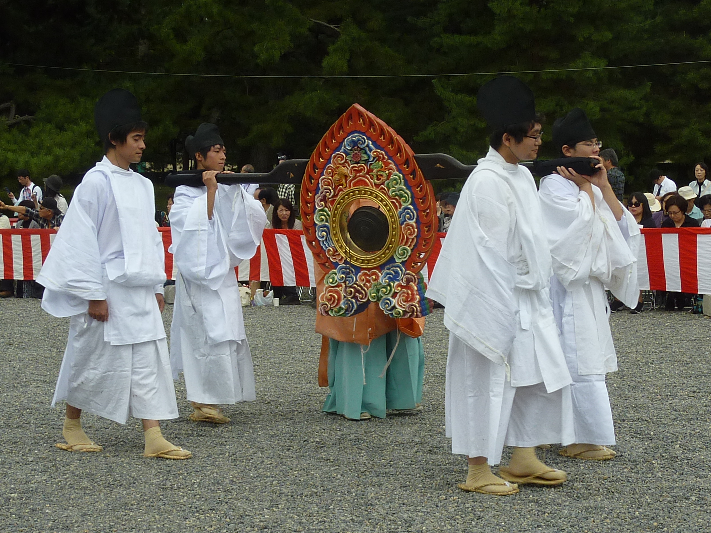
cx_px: 356
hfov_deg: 27.4
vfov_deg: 20.7
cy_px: 266
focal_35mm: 71
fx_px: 1458
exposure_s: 1/160
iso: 80
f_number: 4
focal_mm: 6.5
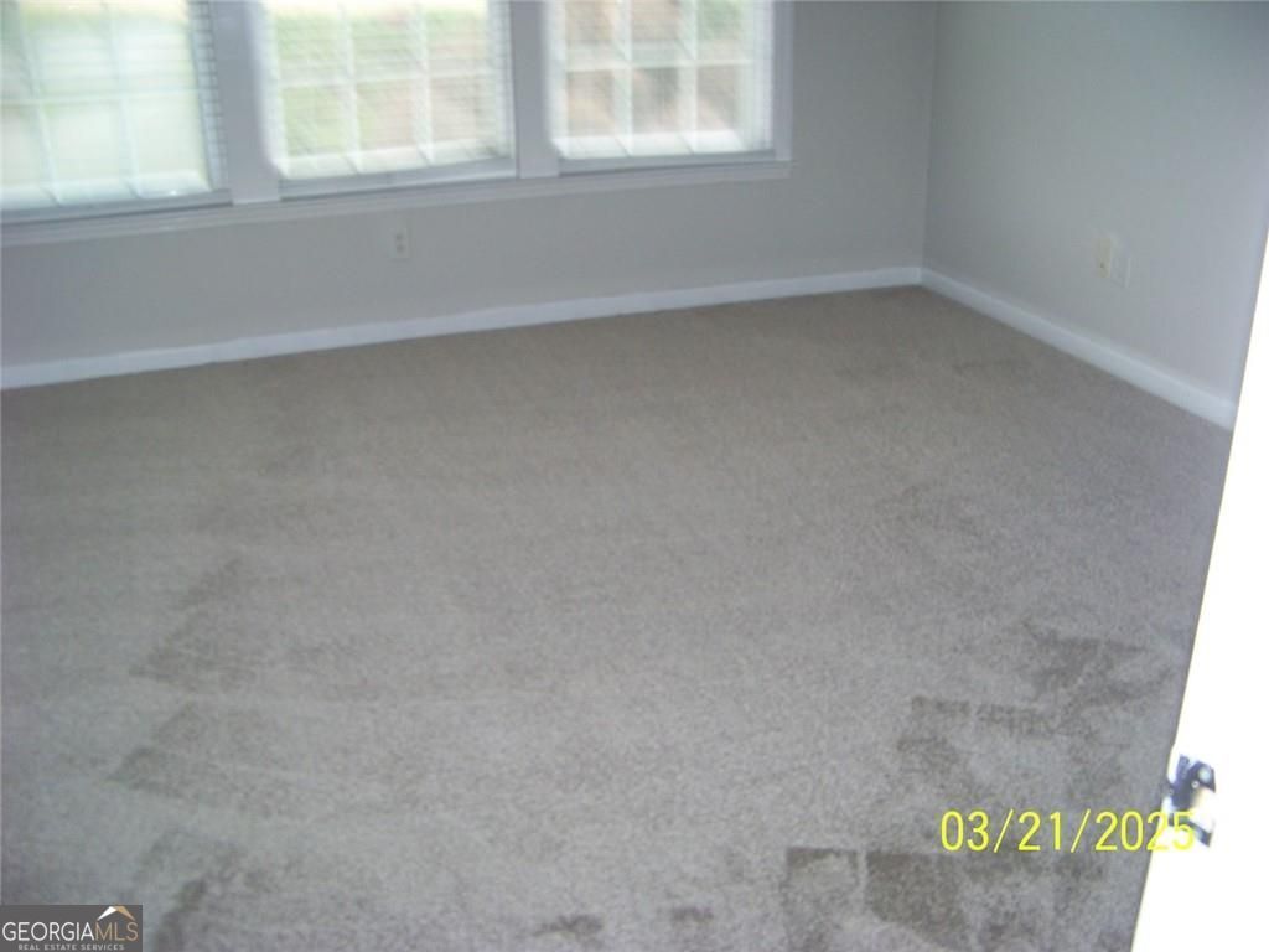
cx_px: 634
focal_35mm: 36
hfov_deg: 51.4
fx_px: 1320
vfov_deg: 39.7
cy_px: 476
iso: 64
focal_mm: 5.85
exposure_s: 1/30
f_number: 2.8
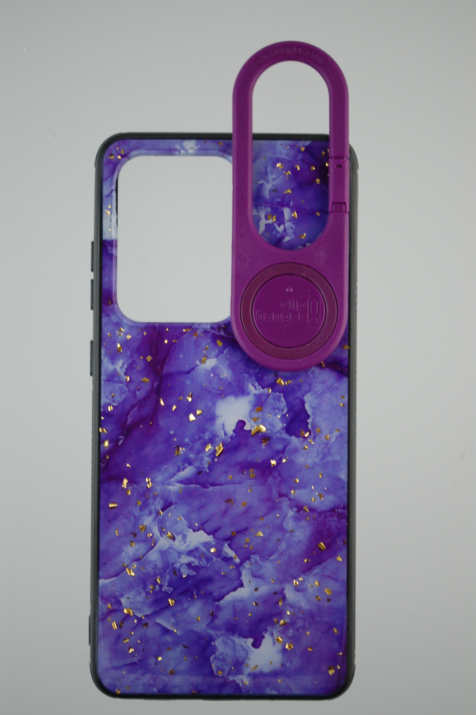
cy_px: 358
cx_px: 238
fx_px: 1550
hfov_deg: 17.5
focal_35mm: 78
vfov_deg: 26.0
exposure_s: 1/30
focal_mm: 52
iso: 450
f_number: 5.6
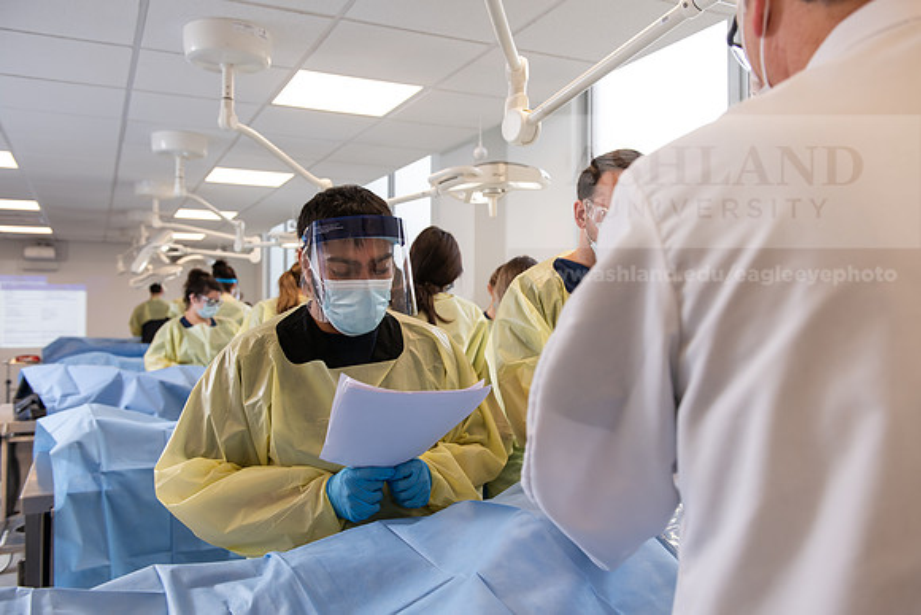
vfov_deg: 42.3
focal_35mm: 31
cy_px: 308
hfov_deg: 60.3
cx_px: 460
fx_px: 793
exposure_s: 1/200
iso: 500
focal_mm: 31
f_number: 4.5
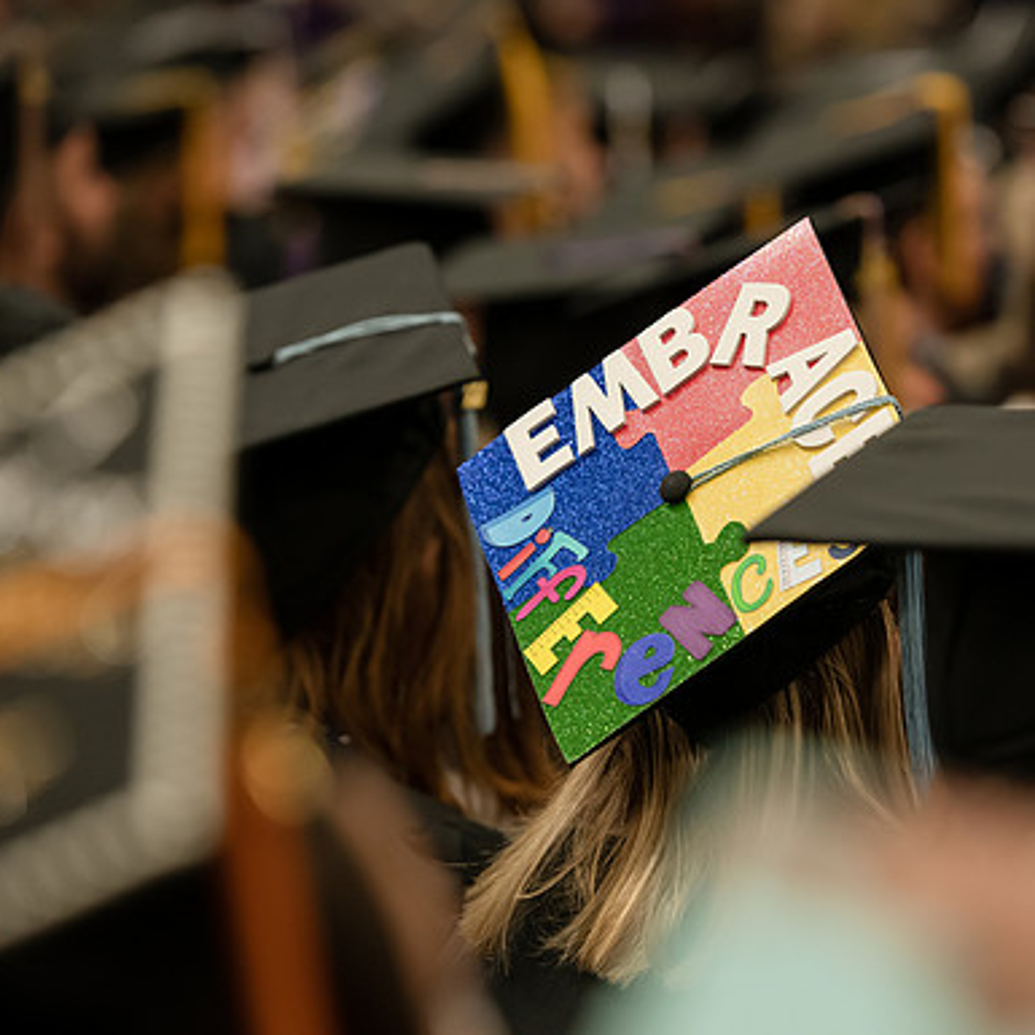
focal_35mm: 205
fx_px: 6935
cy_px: 518
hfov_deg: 8.5
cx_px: 653
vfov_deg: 8.5
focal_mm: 160
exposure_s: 1/200
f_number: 4
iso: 1250
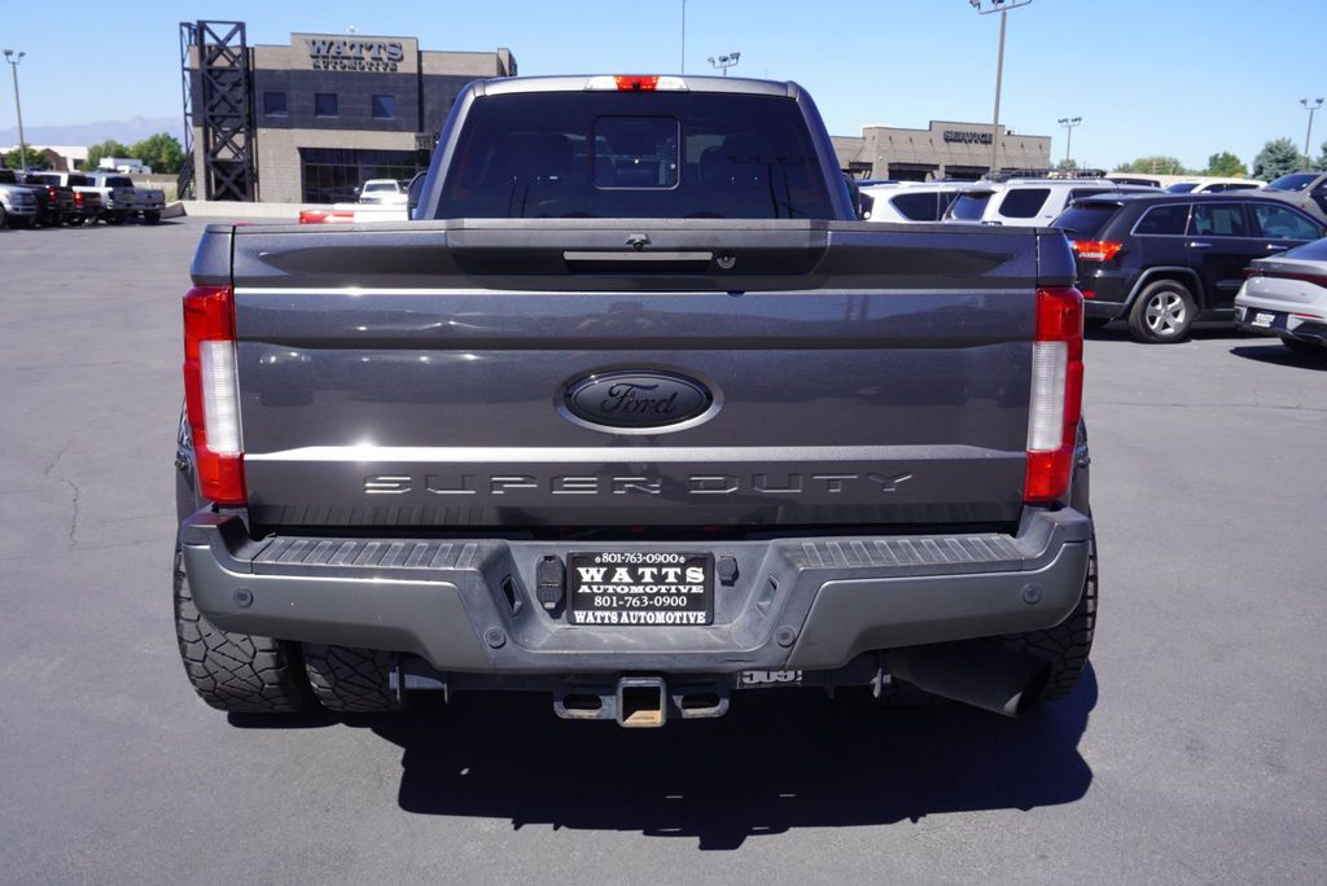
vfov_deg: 41.8
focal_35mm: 32
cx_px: 664
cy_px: 443
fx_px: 1162
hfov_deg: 59.5
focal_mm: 21
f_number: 7.1
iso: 100
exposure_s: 1/200
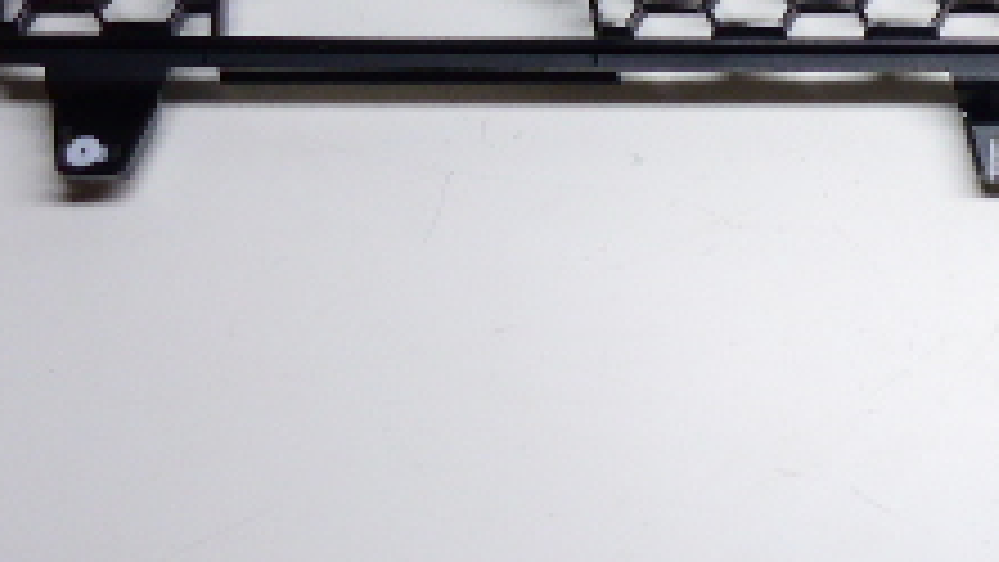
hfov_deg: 22.6
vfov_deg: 12.8
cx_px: 1138
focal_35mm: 88
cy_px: -369
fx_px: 2332
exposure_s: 1/60
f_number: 3.3
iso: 100
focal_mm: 4.9
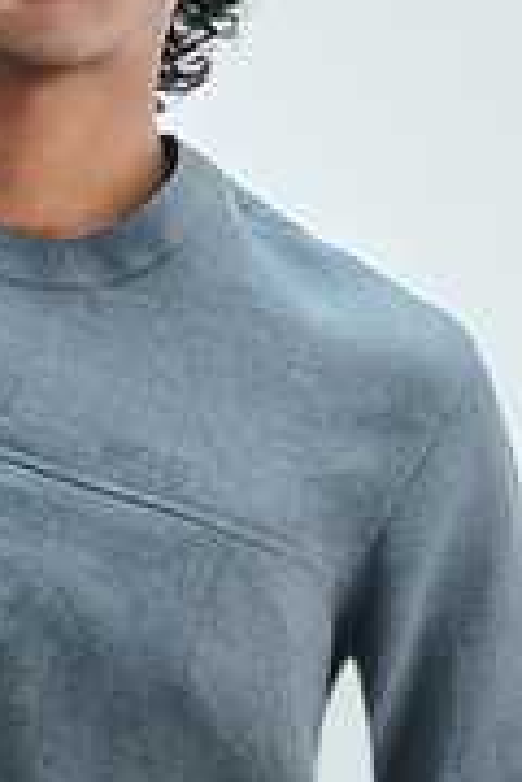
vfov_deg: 12.1
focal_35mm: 169
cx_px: -30
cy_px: 545
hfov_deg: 8.1
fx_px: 3675
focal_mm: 58
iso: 400
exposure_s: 1/125
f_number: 8
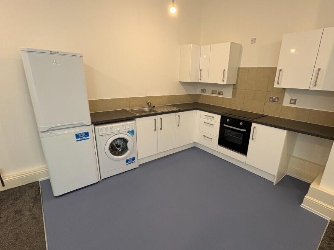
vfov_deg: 71.6
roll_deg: -1.7
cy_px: 131
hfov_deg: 87.5
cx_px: 183
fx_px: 174
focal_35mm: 18
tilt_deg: -18.3
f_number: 2.2
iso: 250
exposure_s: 1/60
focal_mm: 2.22
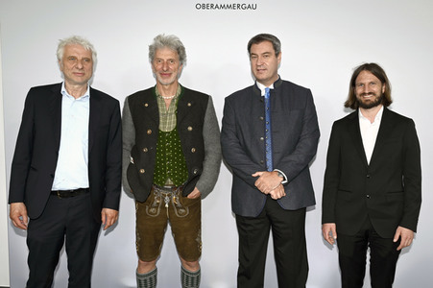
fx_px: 397
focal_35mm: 33
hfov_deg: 57.3
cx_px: 216
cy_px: 144
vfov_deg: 39.9
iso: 640
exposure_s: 1/125
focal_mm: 33
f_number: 6.3
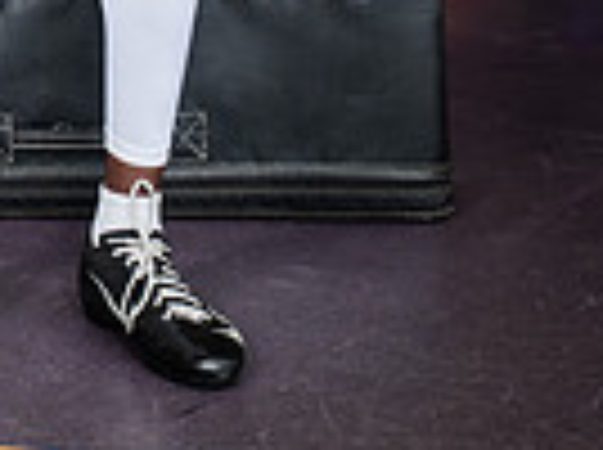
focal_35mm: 123
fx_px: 2139
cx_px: -22
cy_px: -549
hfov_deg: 15.7
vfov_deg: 10.6
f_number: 5.6
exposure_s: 1/250
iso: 500
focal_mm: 38
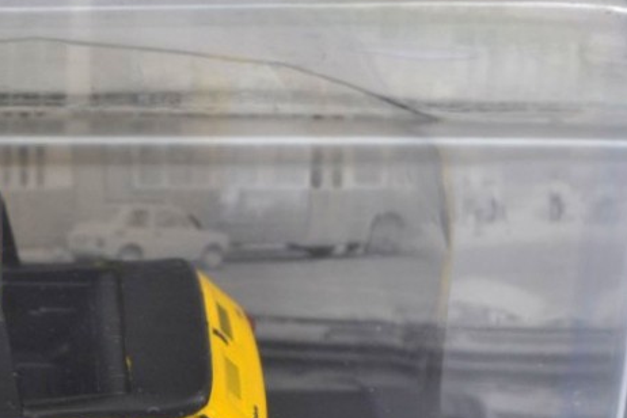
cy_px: 370
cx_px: -84
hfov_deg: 12.9
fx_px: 2717
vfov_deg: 8.8
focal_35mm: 156
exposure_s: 1/125
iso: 360
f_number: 8
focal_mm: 40
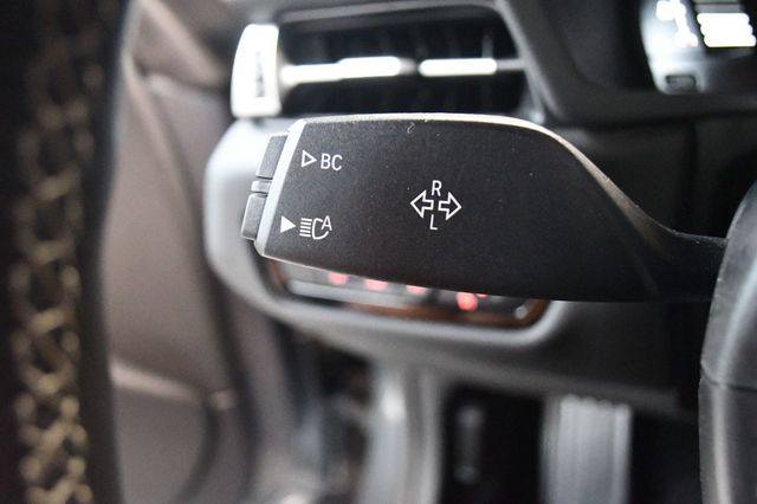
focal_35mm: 36
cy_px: 252
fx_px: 757
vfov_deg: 36.8
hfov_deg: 53.2
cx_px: 378
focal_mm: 24
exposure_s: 1/40
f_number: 4
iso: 12800
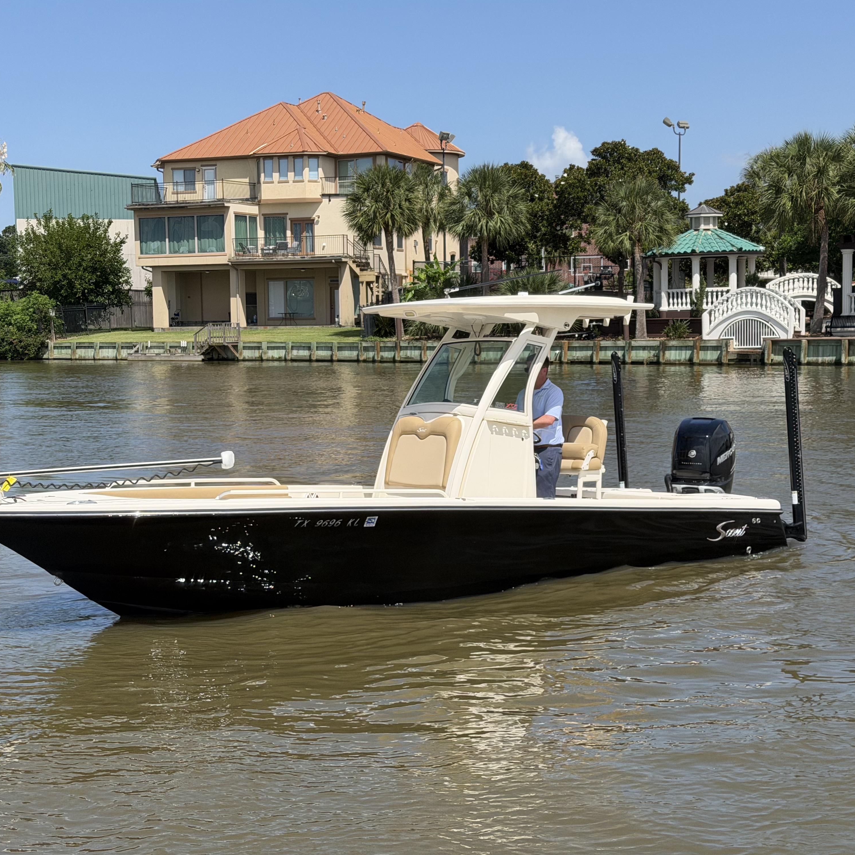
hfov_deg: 30.0
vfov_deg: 30.0
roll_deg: +1.1
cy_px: 429
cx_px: 403
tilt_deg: -5.4
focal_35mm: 57
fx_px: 1593
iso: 64
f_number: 1.78
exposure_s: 1/5208
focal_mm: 6.76
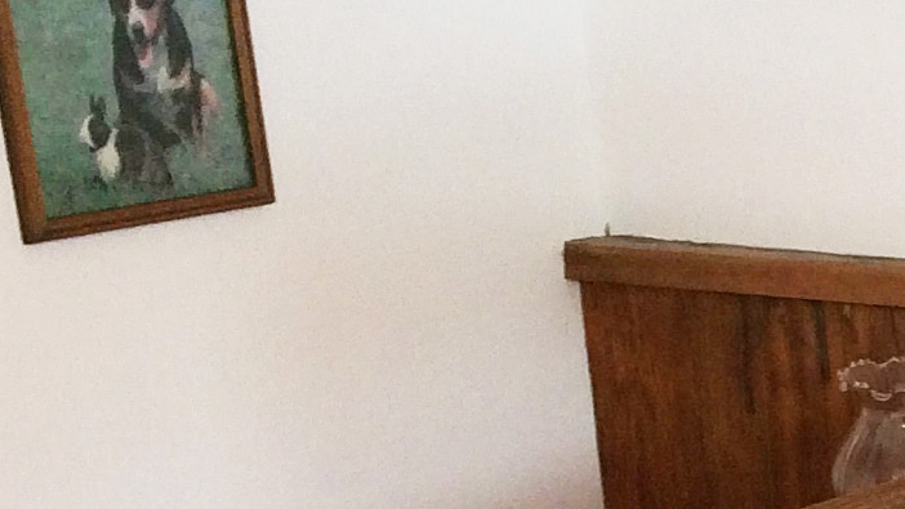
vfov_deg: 7.7
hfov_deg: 13.0
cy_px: 1162
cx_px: 1703
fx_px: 3528
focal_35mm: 147
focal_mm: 4.15
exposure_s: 1/60
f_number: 2.2
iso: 40
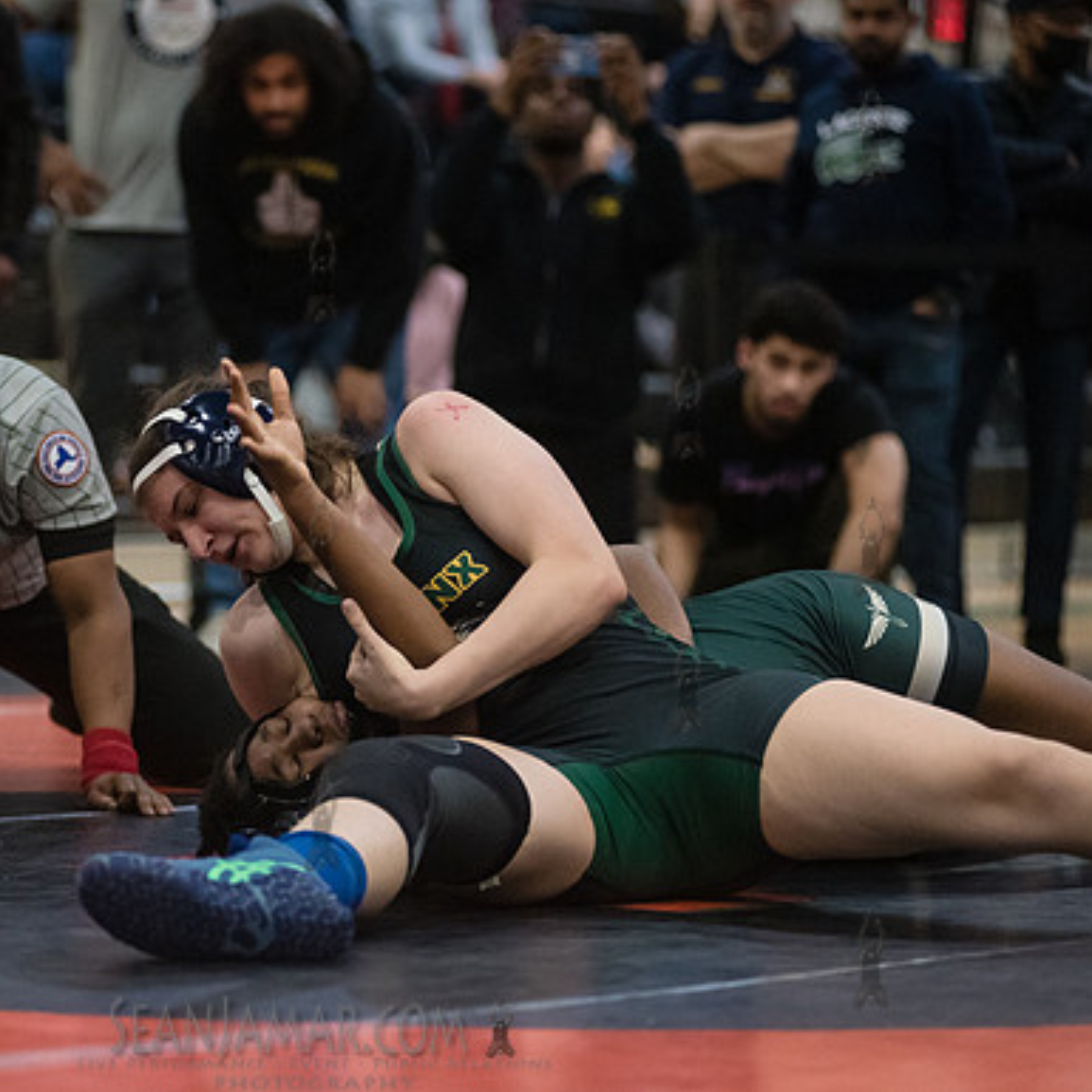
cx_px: 321
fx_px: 6174
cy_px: 546
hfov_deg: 10.1
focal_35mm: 173
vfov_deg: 10.1
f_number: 3.5
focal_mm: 135
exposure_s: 1/500
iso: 8000
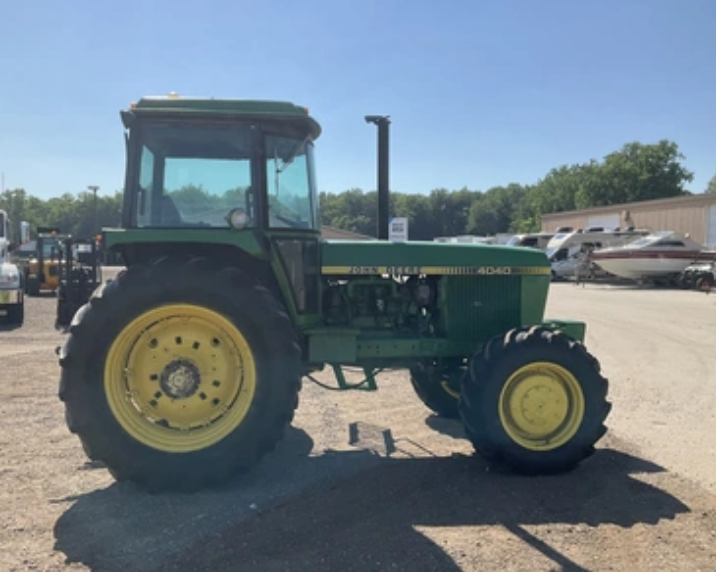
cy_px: 290
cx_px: 330
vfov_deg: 47.1
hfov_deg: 57.1
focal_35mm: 31
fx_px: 657
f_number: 1.8
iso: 25
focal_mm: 3
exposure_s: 1/1848
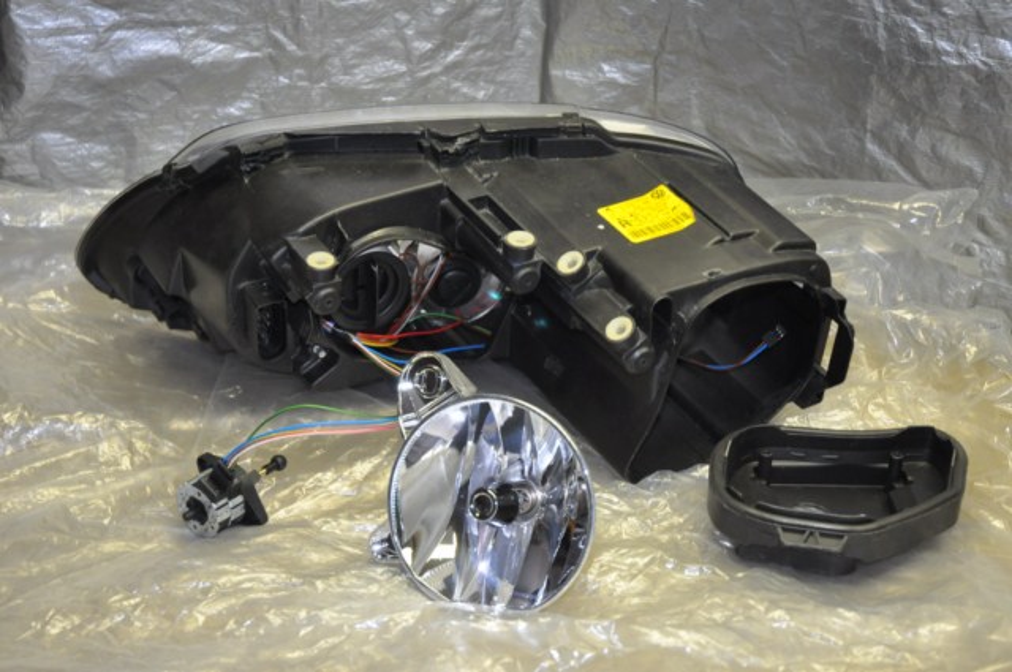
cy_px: 336
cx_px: 506
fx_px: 1853
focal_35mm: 66
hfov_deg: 30.5
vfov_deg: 20.6
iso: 800
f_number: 4.2
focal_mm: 44
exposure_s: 1/60
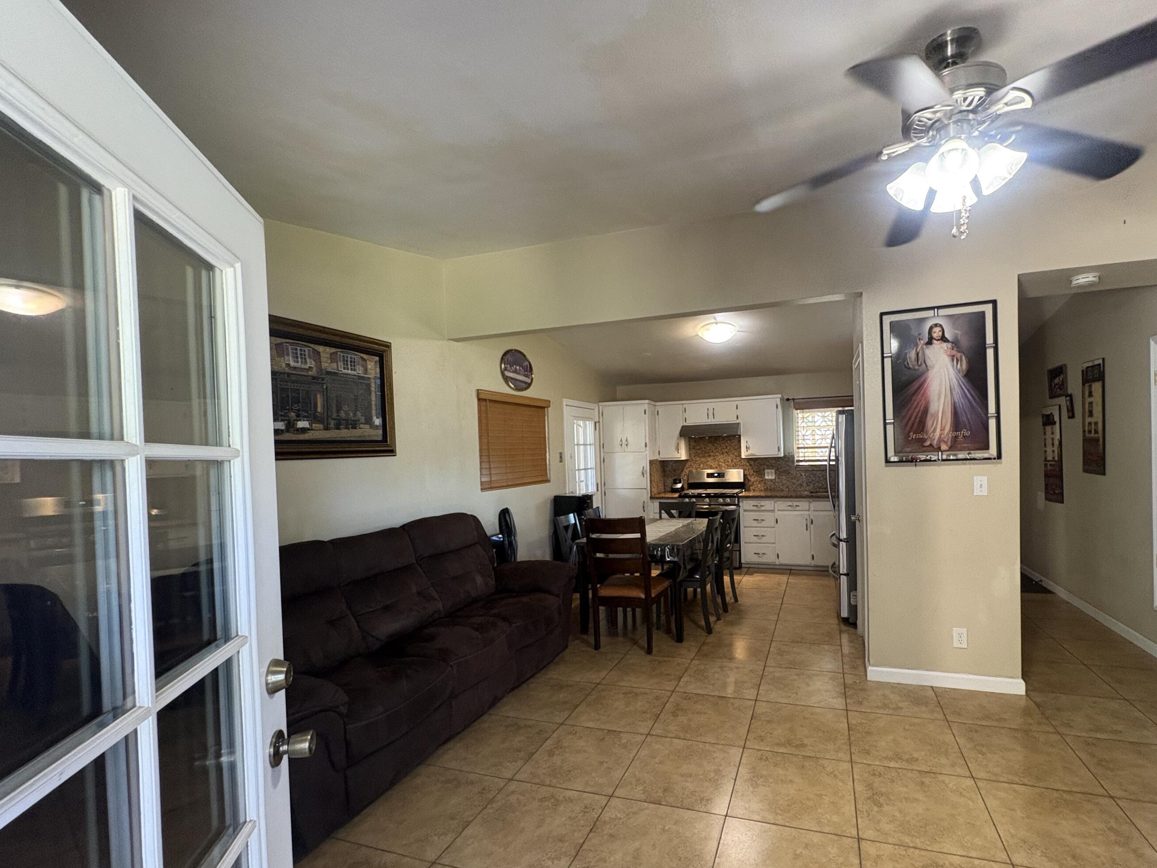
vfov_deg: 78.0
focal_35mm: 16
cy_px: 465
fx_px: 535
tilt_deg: -1.9
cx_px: 659
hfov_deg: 93.9
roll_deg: +2.0
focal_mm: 2.22
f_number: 2.2
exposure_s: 1/60
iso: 400
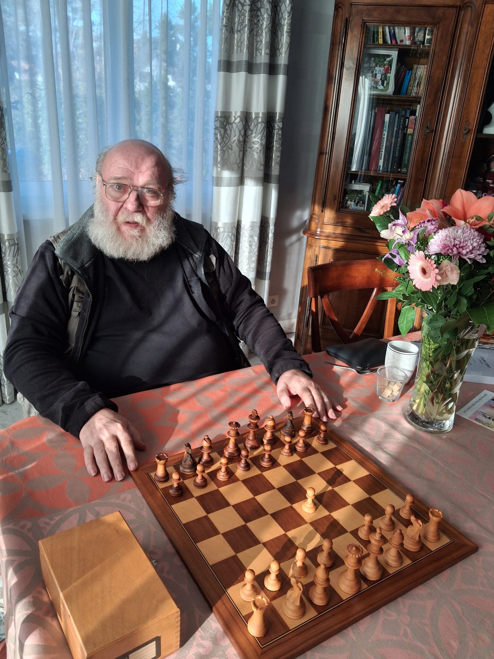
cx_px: 247
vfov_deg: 65.3
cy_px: 330
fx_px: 514
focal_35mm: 27
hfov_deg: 51.4
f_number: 1.8
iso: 64
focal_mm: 4
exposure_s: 1/120
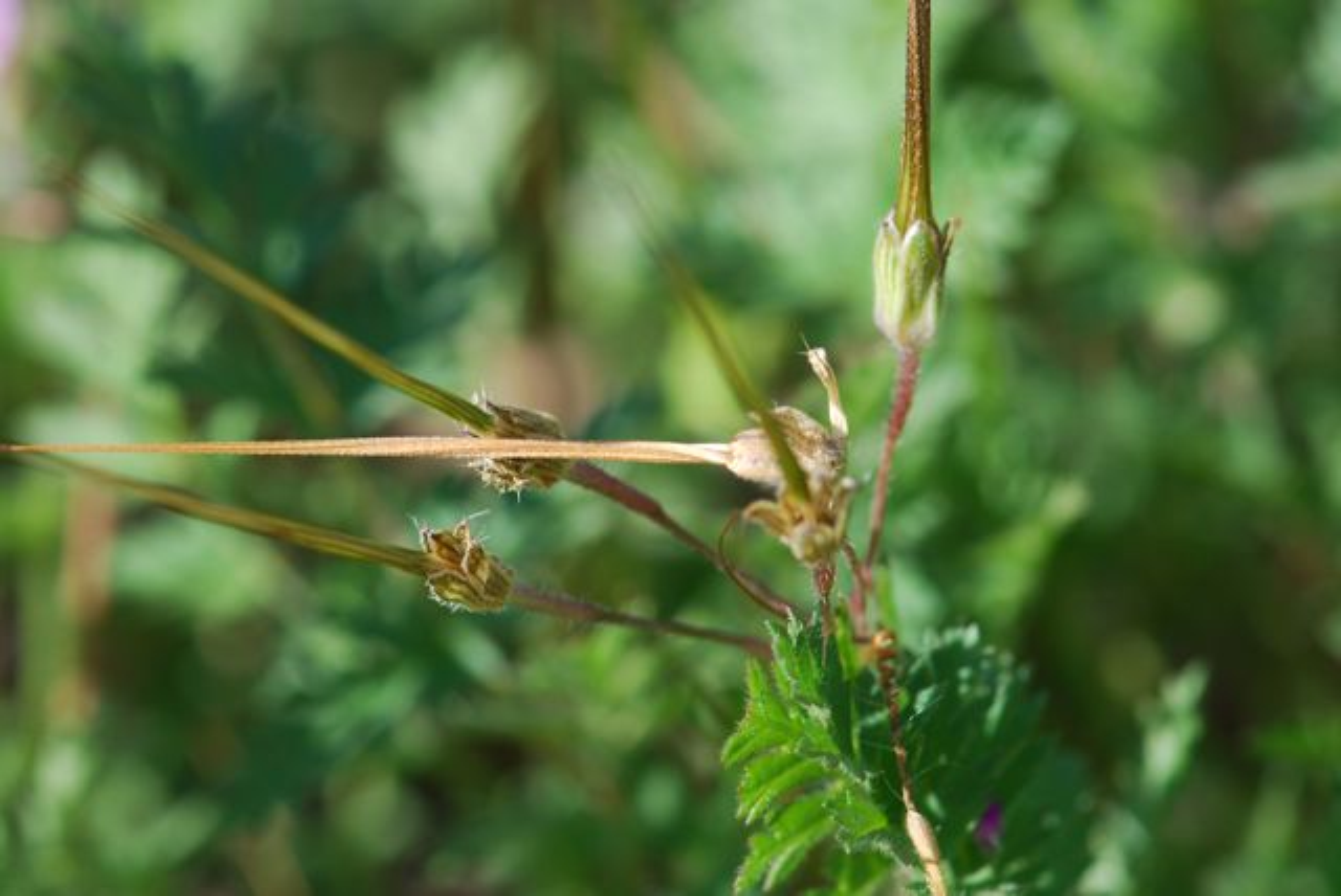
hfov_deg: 13.0
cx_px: 670
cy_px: 448
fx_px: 5872
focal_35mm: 158
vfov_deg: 8.7
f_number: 8
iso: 125
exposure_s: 1/125
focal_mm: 105
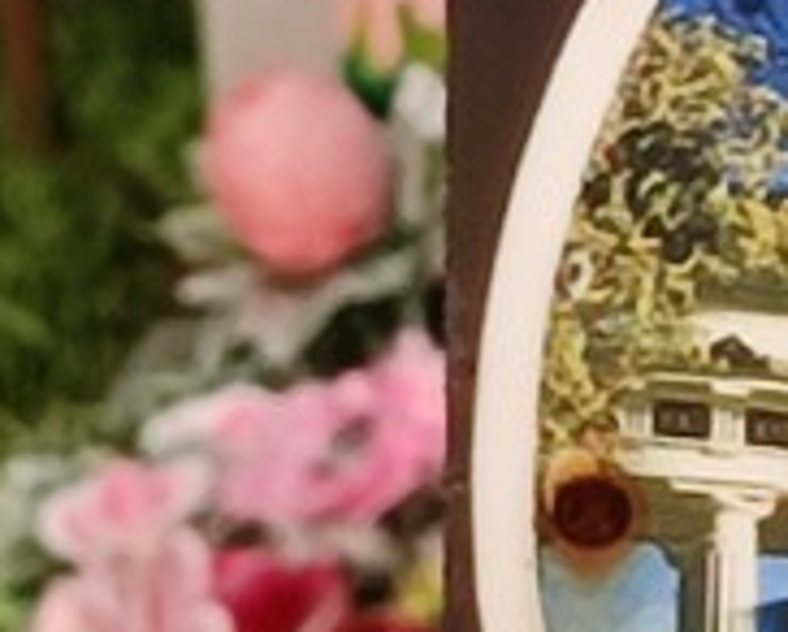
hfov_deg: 16.9
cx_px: 1030
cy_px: 541
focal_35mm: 107
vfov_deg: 14.3
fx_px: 2498
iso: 50
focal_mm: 6.04
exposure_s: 1/595
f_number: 1.9
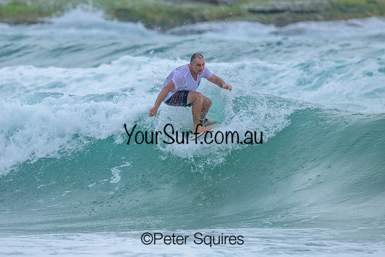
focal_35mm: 939
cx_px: 159
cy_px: 126
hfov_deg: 2.2
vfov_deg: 1.5
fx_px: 10045
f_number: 6.3
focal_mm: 800
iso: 450
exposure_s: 1/2500
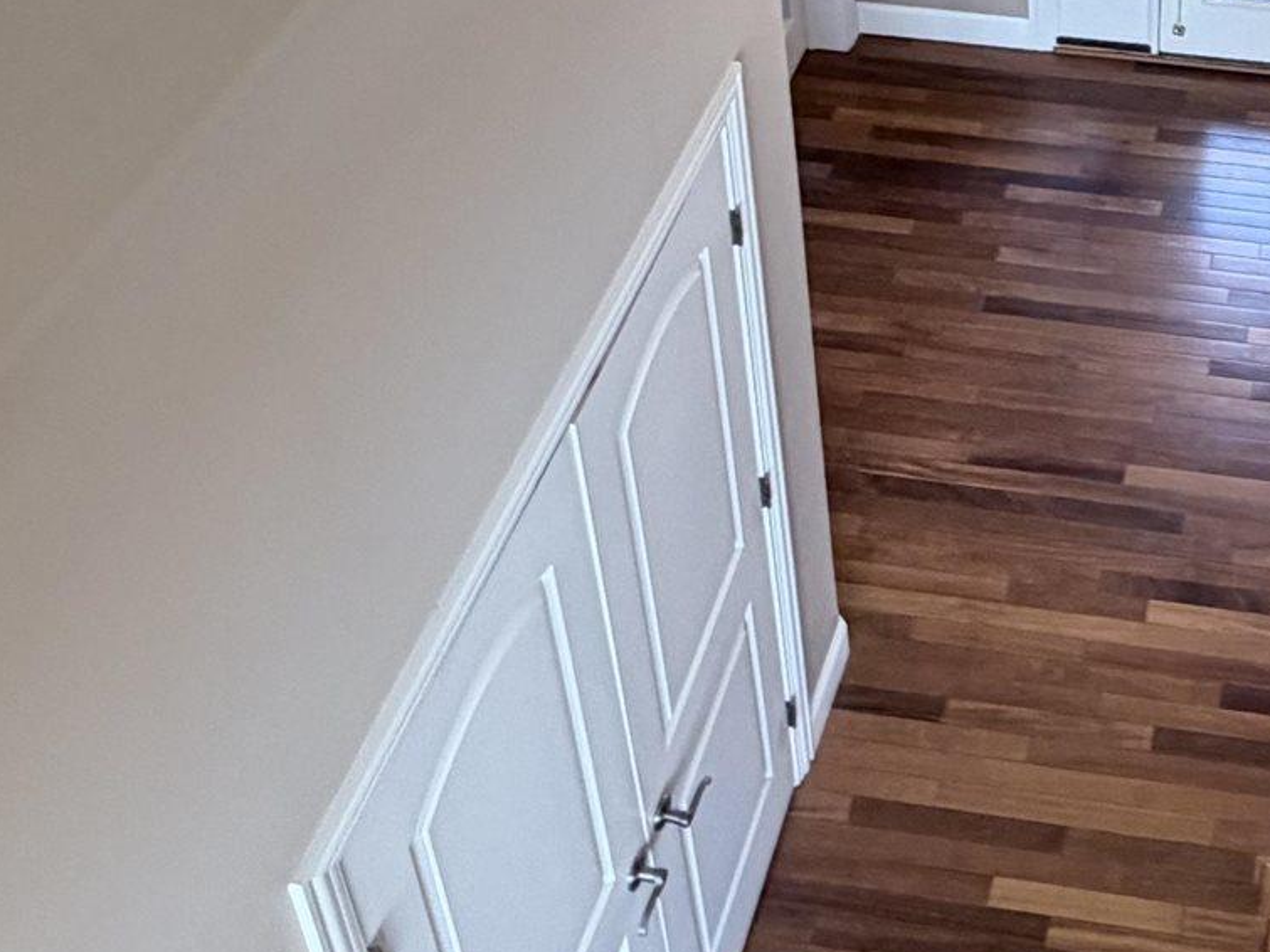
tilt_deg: -31.8
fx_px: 2091
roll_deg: -0.5
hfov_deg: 31.9
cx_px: 1174
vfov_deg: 23.7
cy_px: -155
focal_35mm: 57
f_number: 2.2
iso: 250
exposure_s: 1/60
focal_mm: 2.22
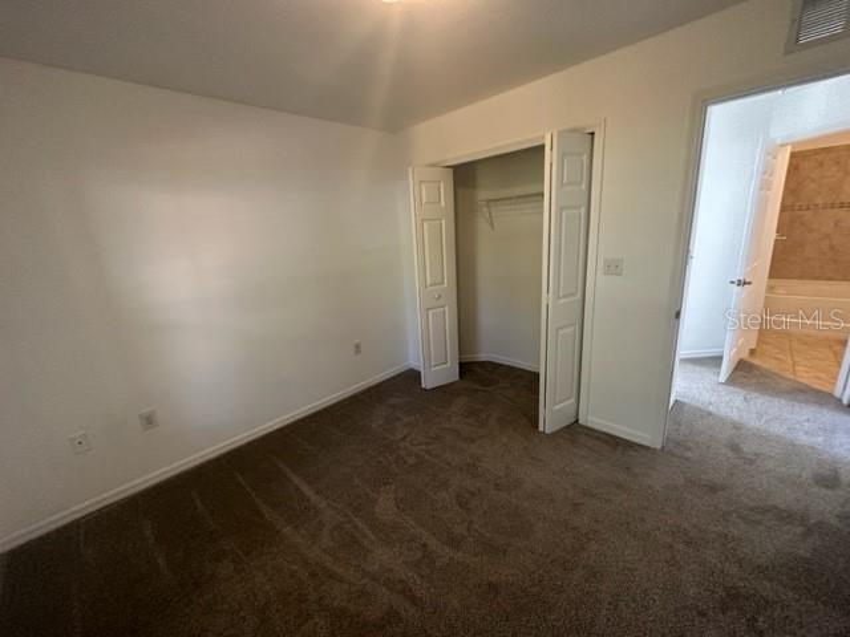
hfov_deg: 102.1
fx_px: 344
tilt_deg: -11.6
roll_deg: +1.3
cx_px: 425
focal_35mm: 14
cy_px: 318
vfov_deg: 85.7
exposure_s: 1/60
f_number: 2.2
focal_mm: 2.22
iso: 250
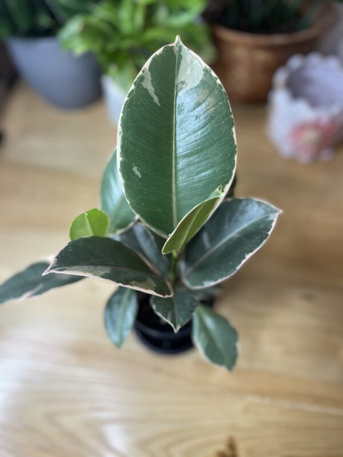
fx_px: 344
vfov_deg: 67.3
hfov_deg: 53.1
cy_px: 228
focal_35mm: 26
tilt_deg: -60.2
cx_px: 172
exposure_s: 1/120
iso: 80
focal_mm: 5.1
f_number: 1.6
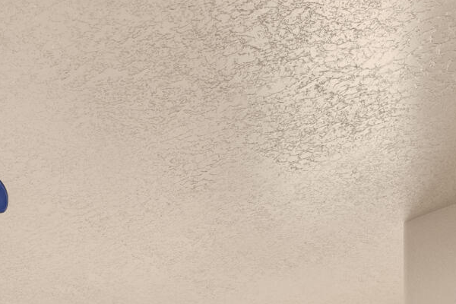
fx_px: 988
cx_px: -139
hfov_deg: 23.0
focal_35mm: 78
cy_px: 731
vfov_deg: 13.1
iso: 100
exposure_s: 1.6
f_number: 8
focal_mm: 10.4
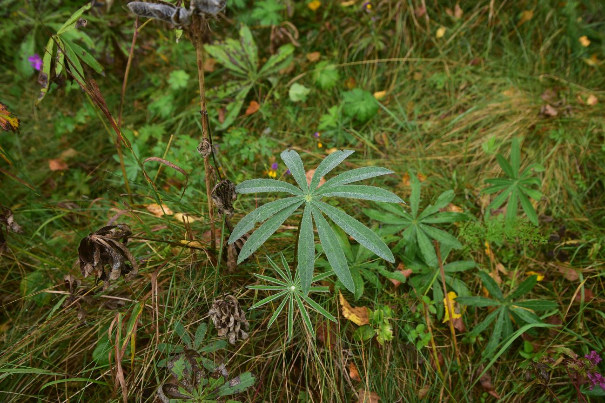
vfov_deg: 27.0
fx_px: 840
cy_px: 202
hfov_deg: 39.6
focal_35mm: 50
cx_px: 302
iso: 320
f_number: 7.1
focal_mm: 50
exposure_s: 1/125
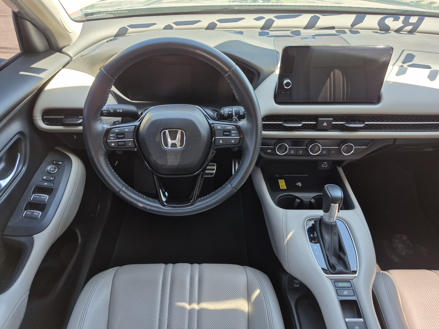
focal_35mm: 23
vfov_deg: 58.9
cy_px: 164
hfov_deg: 73.9
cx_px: 220
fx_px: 292
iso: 160
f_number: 1.8
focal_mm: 5.4
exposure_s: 1/180
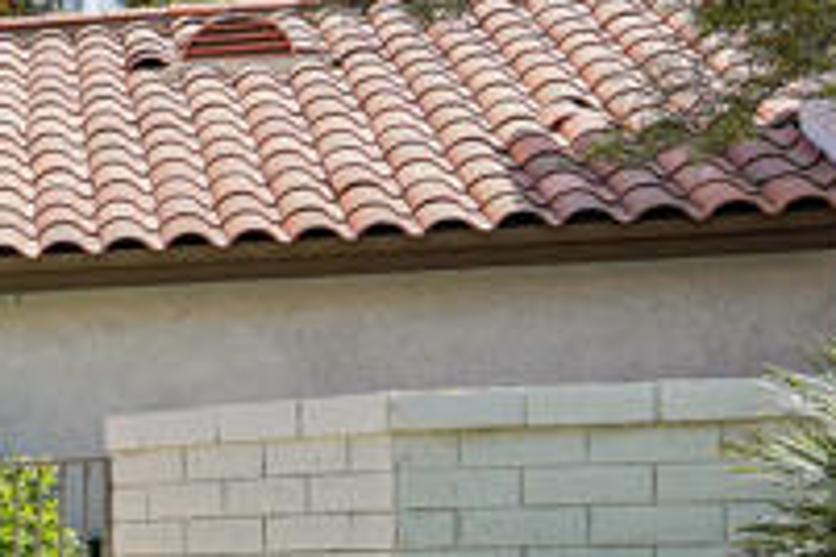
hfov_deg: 13.3
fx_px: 2717
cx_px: -1140
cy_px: 651
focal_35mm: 117
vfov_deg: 11.5
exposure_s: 1/250
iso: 100
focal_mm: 23
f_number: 8
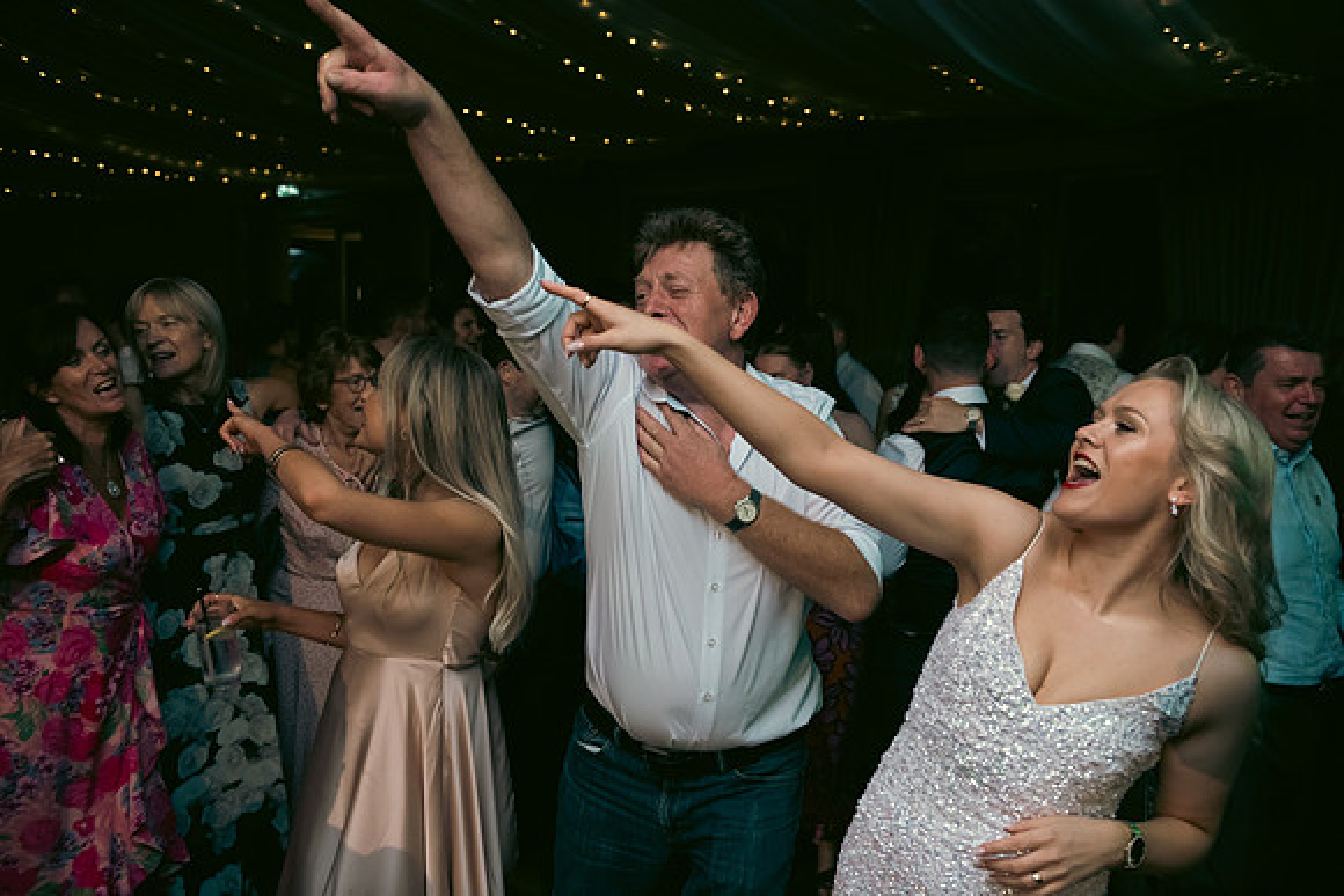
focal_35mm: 31
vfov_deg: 42.3
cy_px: 448
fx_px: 1158
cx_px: 672
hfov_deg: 60.3
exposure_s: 1/160
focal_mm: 31
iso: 800
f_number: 3.5
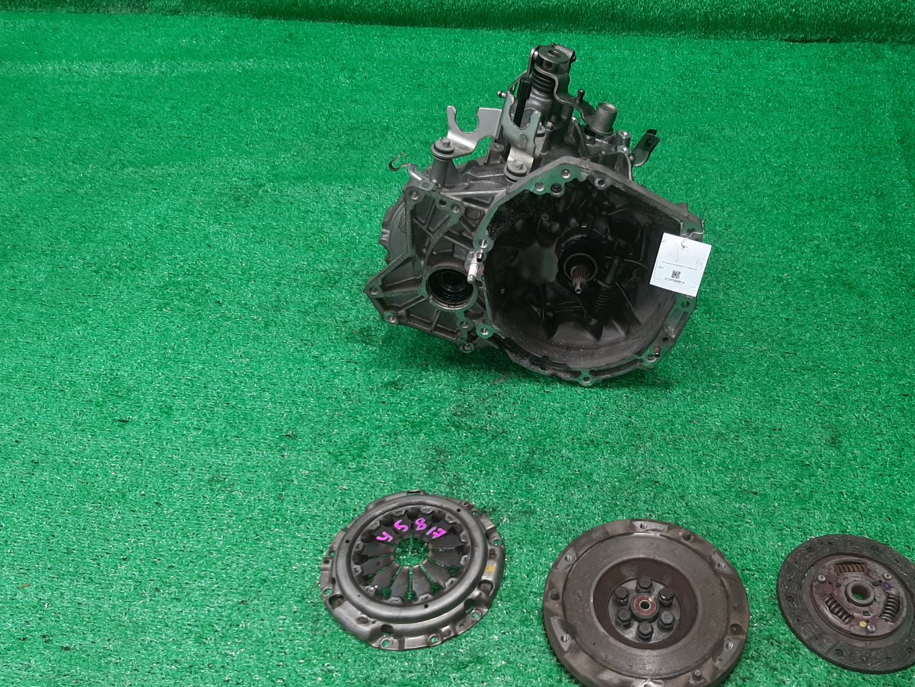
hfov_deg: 56.4
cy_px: 403
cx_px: 546
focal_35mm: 32
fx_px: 846
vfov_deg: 44.0
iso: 109
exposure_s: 1/50
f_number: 1.7
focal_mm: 3.93
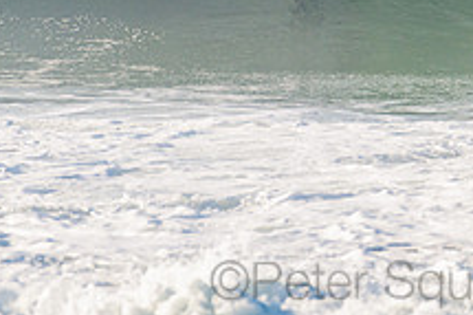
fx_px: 17737
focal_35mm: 1351
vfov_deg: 1.0
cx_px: 381
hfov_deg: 1.5
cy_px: -85
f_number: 5.6
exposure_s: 1/1600
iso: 280
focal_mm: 500
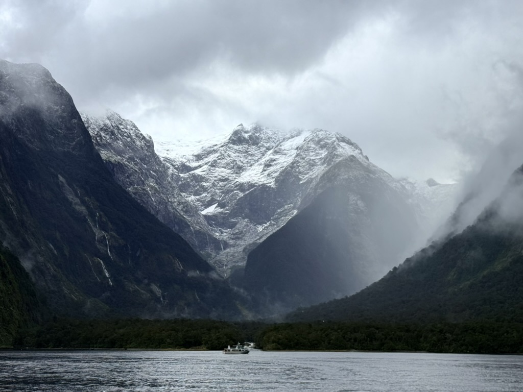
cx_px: 262
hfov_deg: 39.7
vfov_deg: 30.3
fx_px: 725
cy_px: 196
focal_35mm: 48
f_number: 1.78
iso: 64
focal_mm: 6.76
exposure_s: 1/2146
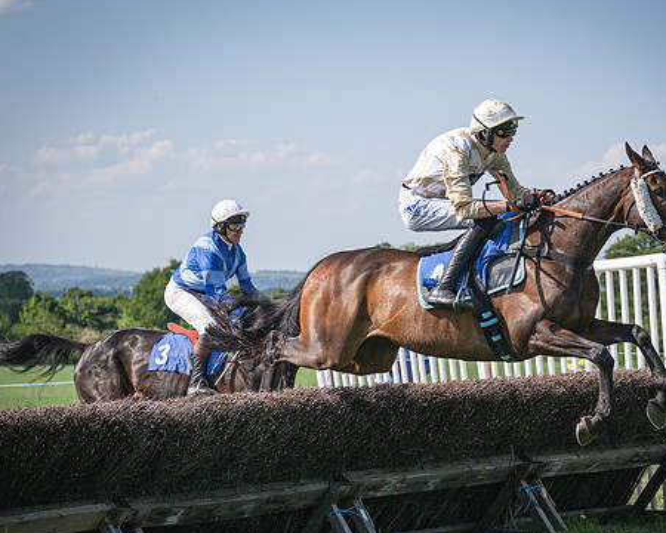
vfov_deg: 12.1
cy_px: 308
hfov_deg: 15.1
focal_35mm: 127
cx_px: 276
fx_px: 2503
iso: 400
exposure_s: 1/3200
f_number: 4
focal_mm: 70
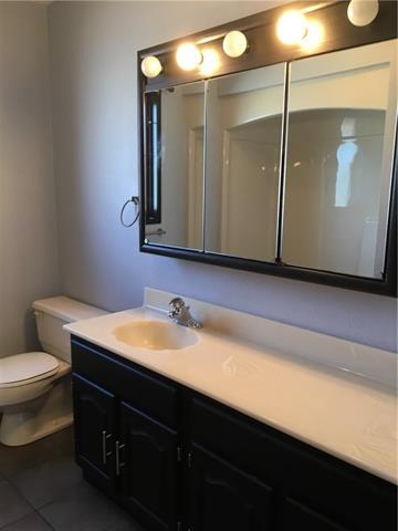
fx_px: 445
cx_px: 199
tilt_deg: -11.8
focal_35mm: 29
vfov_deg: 61.7
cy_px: 266
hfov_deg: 48.2
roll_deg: +0.2
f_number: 2.2
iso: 100
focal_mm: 4.15
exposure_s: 1/33
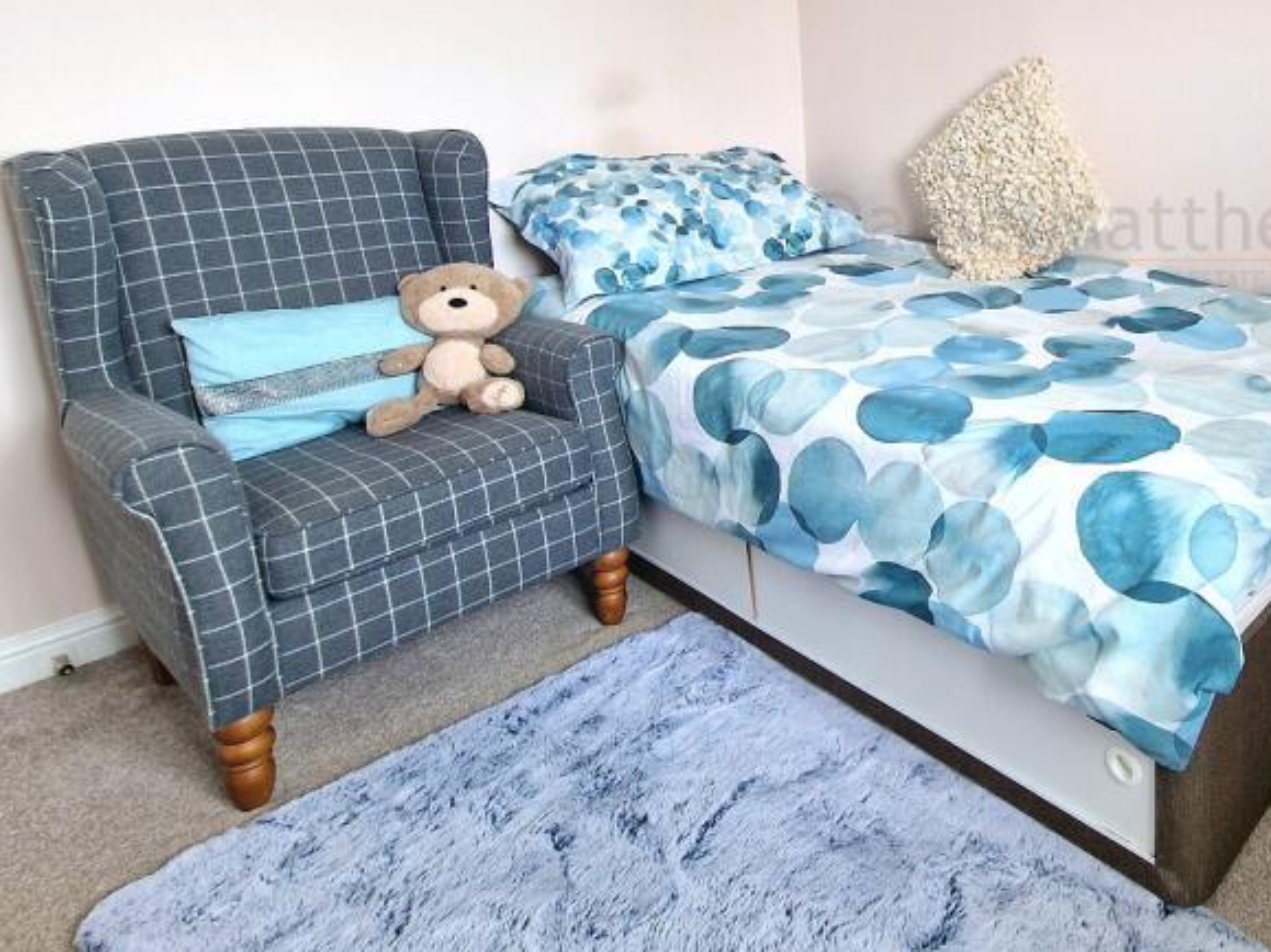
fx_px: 844
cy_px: 239
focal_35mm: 23
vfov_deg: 56.0
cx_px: 1087
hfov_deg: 64.5
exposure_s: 1/50
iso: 80
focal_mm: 2.2
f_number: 2.2
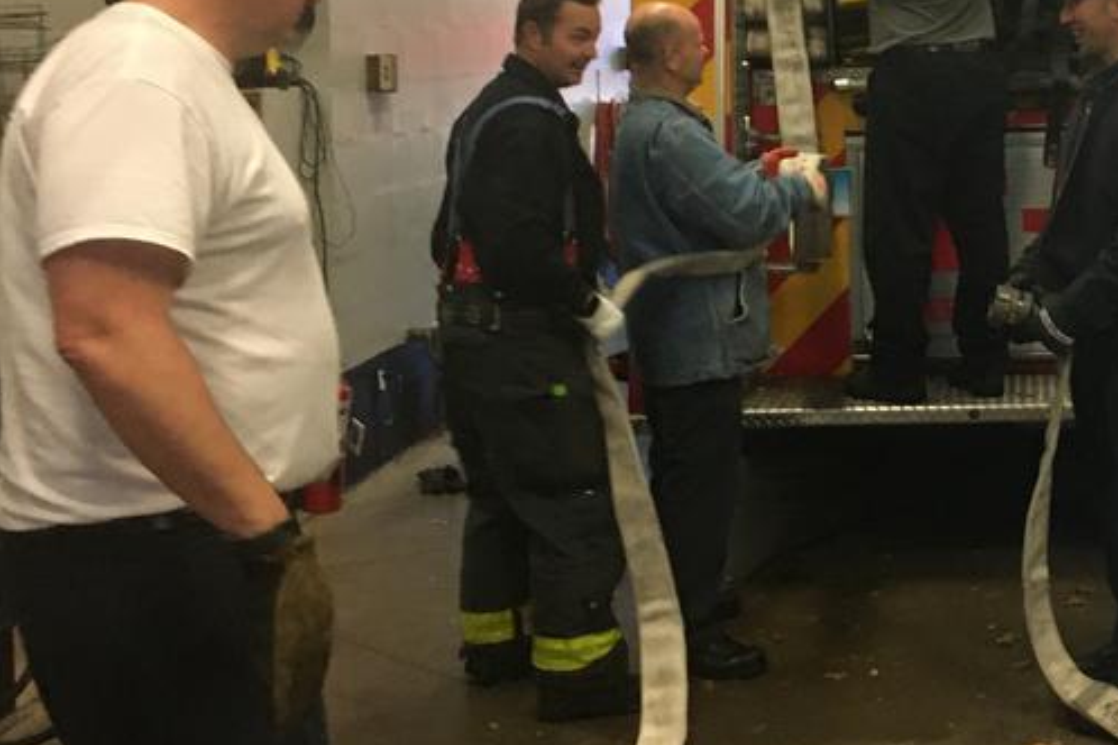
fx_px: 1925
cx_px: 968
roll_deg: +1.1
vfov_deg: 21.6
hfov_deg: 31.1
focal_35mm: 62
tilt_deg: -3.3
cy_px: 123
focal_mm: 4.15
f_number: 2.2
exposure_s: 1/30
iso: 200
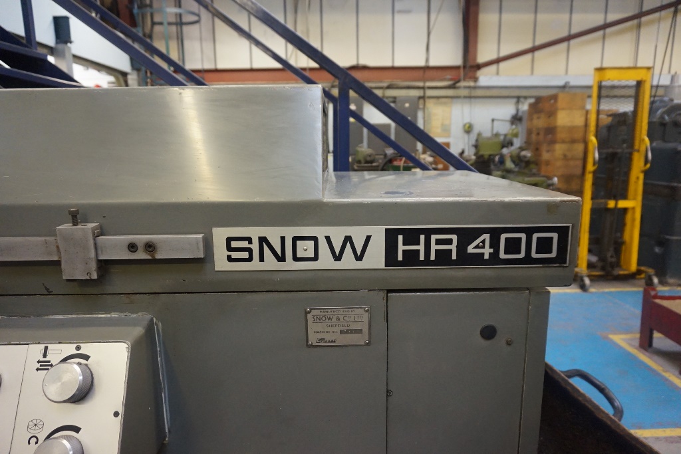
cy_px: 227
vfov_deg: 53.1
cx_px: 340
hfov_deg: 73.7
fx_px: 454
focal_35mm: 24
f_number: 3.5
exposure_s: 1/160
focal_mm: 16
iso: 2000
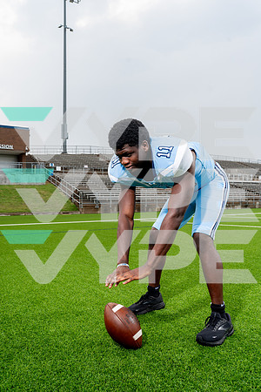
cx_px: 130
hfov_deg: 45.0
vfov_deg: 63.7
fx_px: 315
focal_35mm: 29
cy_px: 196
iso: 160
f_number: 6.3
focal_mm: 29
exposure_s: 1/250
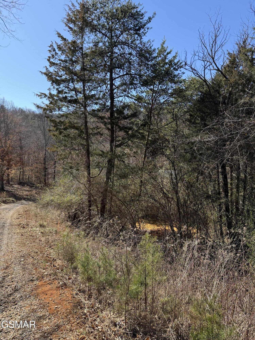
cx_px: 128
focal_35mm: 24
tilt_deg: -3.3
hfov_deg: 56.8
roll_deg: -1.3
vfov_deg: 71.6
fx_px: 236
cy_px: 170
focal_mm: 6.76
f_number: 1.78
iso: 100
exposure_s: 1/2445
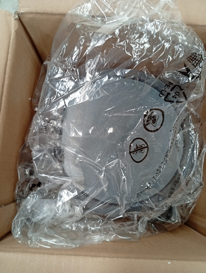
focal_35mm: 27
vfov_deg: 65.2
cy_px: 136
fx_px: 214
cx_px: 103
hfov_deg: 51.5
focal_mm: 3.98
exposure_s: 1/50
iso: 124
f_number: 1.8
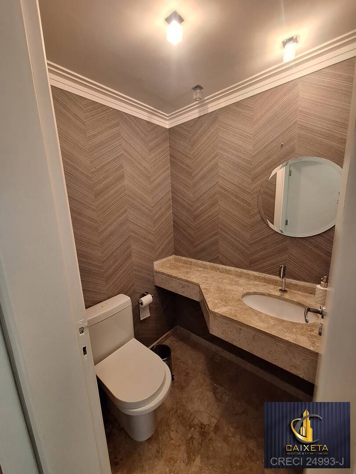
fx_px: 178
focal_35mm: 13
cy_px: 237
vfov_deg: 106.2
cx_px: 178
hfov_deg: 89.9
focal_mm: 1.74
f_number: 2.2
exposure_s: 1/50
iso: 125
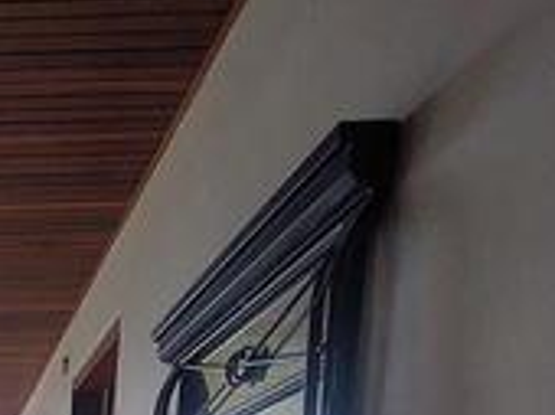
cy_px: 729
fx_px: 785
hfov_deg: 31.5
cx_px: -137
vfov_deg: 21.1
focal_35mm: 49
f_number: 2.2
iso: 64
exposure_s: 1/60
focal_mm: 1.74
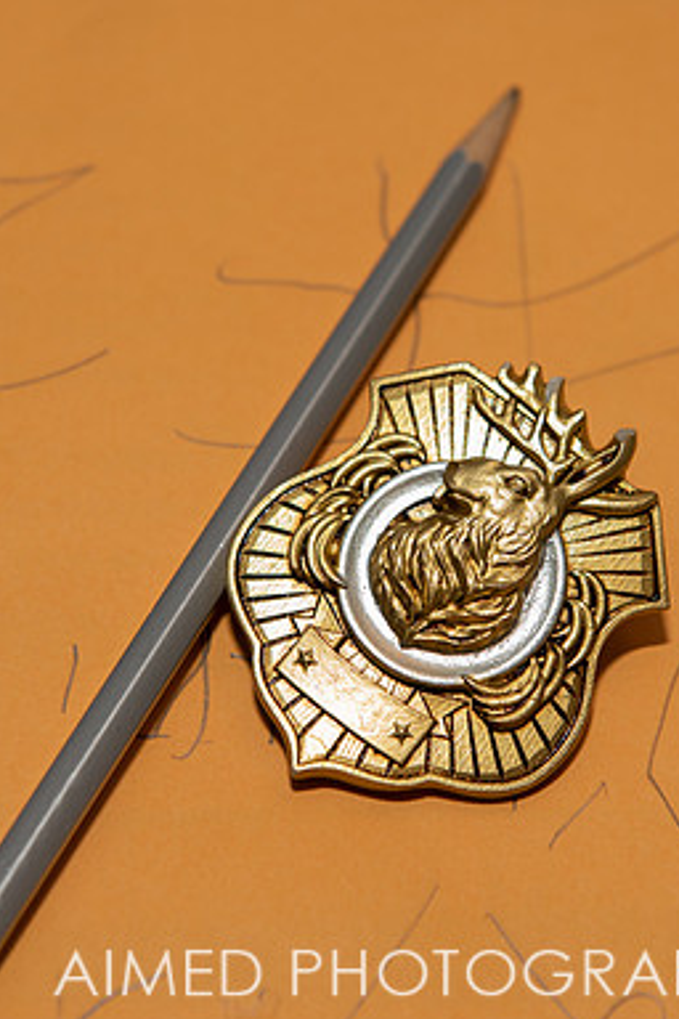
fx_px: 3084
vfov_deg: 18.8
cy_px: 495
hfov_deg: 12.6
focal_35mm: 109
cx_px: 450
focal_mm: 70
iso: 125
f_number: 5
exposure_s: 1/200
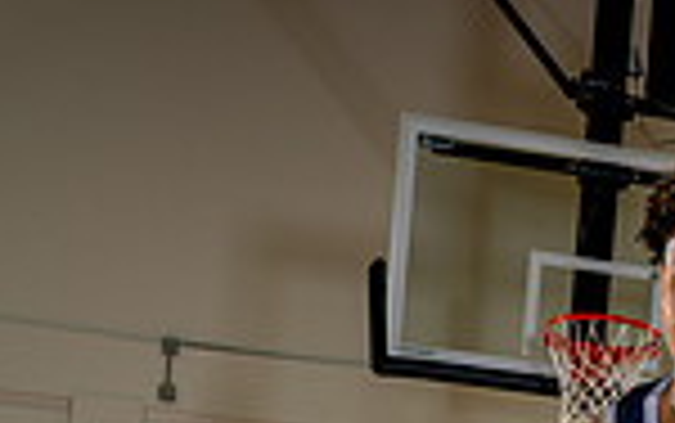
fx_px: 1859
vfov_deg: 11.1
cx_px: 670
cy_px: 972
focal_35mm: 101
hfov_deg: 20.0
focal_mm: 33
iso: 200
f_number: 5.6
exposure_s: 1/250
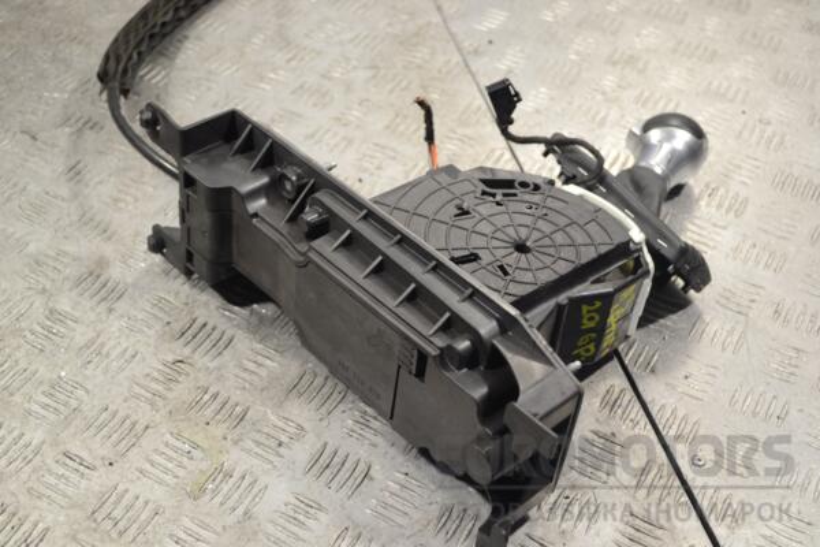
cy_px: 274
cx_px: 410
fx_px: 1162
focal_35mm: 51
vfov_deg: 26.5
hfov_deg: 38.9
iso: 180
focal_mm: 34
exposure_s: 1/30
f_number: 5
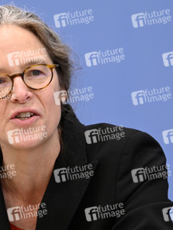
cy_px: 115
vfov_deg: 8.0
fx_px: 1651
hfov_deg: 6.0
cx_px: 7
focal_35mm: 248
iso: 4000
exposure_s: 1/500
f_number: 5.6
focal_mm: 170
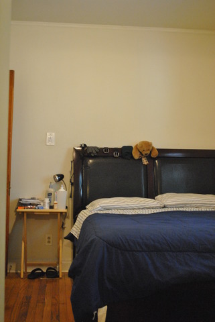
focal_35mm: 48
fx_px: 429
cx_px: 108
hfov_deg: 28.1
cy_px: 161
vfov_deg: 41.1
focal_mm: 32
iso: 1600
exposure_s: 1/15
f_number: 4.8
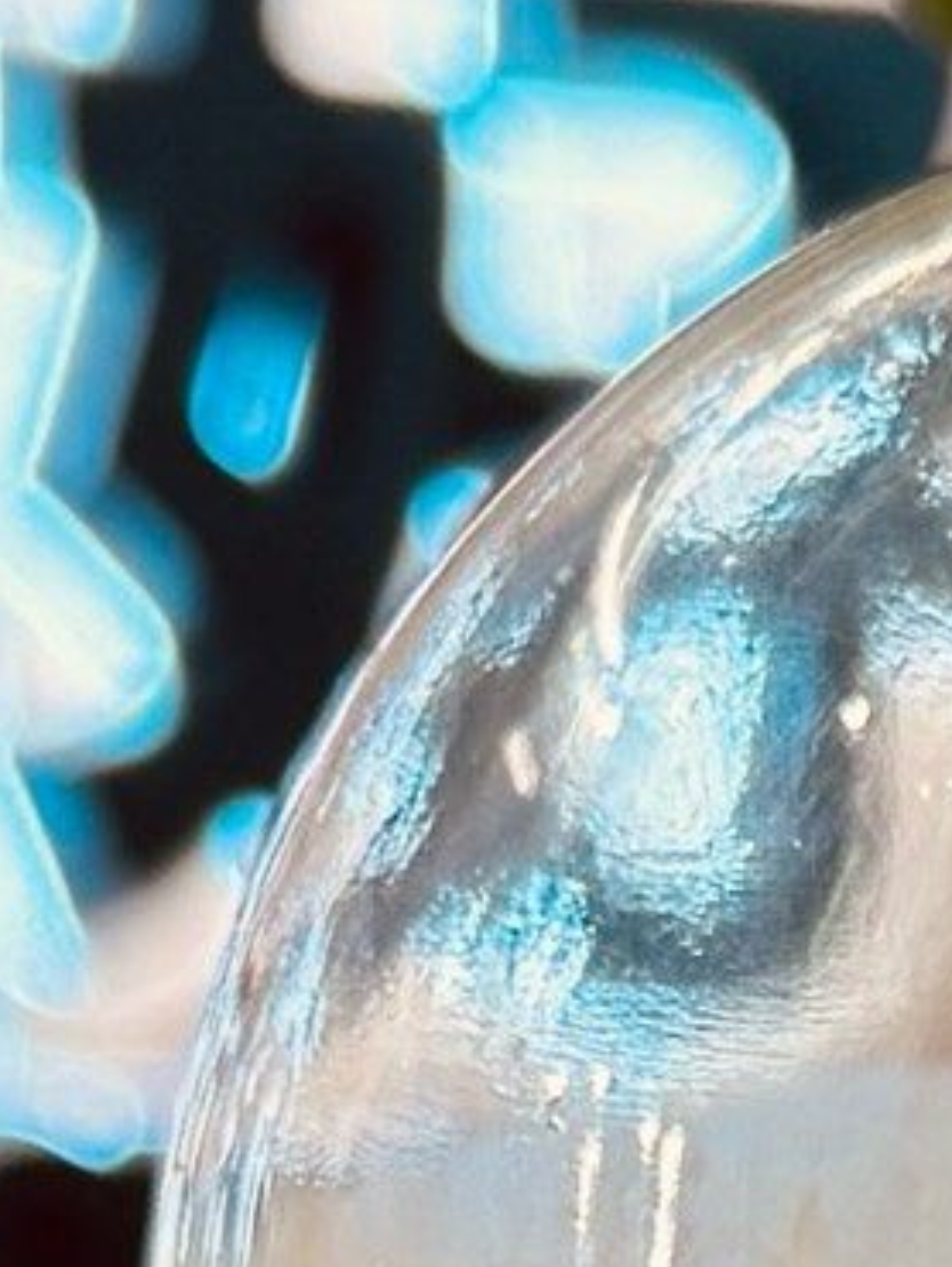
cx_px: 1490
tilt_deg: -3.6
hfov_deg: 8.2
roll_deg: -0.8
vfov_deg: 9.7
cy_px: 3178
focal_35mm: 177
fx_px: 6483
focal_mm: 6.76
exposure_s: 1/100
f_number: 1.78
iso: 125
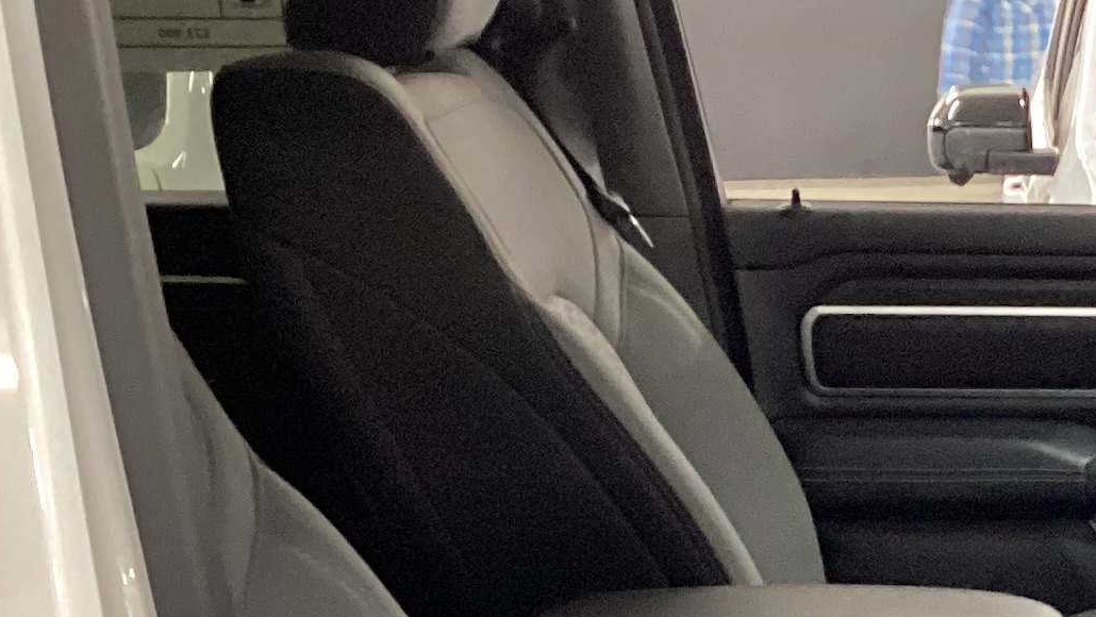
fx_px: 3110
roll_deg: +1.5
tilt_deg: -16.2
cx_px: 1349
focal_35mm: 107
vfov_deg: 11.1
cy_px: 740
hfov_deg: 18.8
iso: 320
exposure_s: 1/25
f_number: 2.4
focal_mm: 3.3
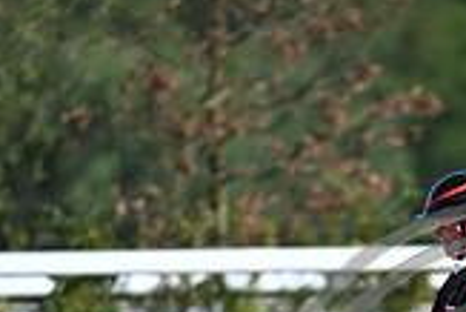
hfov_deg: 1.4
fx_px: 18475
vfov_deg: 1.0
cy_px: 448
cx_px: 506
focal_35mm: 1426
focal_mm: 400
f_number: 4.5
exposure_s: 1/1600
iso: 220
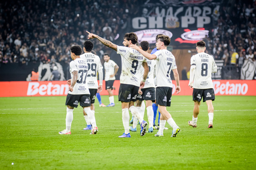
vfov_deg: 4.6
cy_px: 85
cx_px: 128
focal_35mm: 300
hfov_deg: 6.9
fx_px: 2131
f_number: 3.5
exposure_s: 1/250
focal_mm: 200
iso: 560
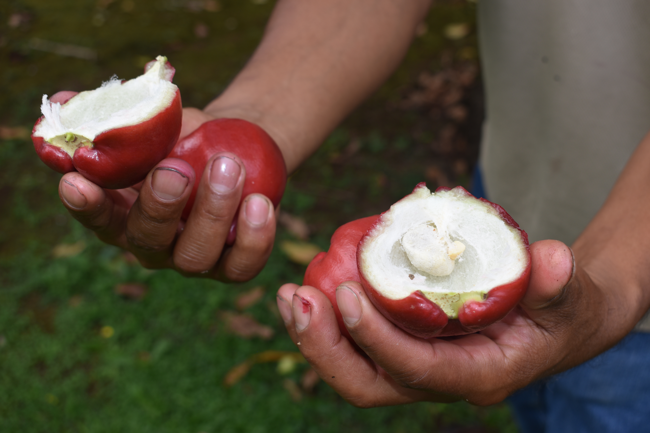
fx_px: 812
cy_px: 216
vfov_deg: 29.9
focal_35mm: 45
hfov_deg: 43.6
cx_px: 325
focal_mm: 30
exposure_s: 1/125
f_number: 5.6
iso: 110
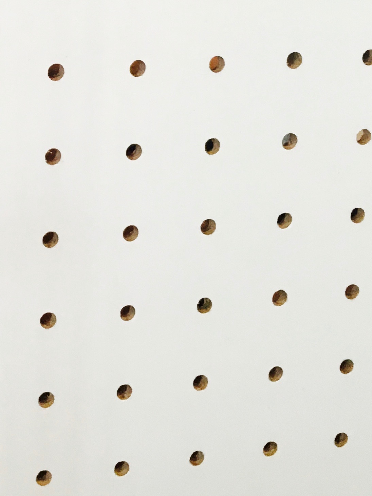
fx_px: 1147
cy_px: -33
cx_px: -106
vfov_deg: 23.1
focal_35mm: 80
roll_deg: -0.1
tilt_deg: -9.2
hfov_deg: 17.4
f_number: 2.2
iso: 50
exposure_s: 1/30
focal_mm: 4.15
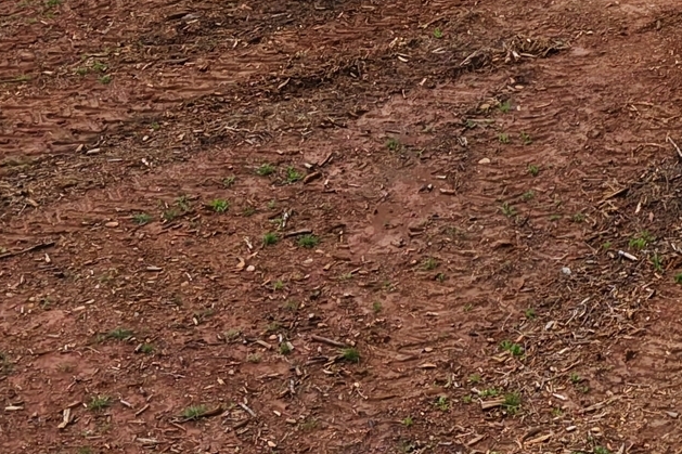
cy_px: -179
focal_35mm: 122
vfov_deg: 10.9
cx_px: 978
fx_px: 2310
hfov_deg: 15.6
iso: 100
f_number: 1.8
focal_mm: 8.67
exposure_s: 1/1250
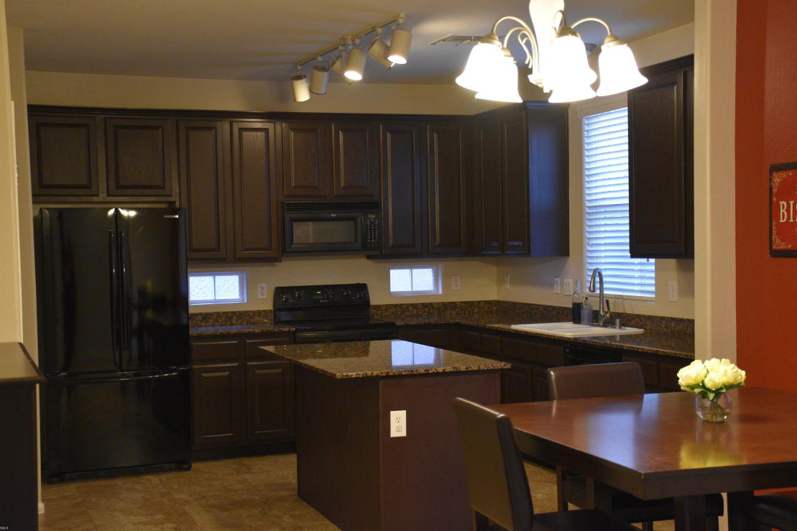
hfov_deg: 37.5
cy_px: 269
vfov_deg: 25.5
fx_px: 1173
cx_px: 400
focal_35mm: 53
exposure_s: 1/60
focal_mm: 34
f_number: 4.2
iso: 2500
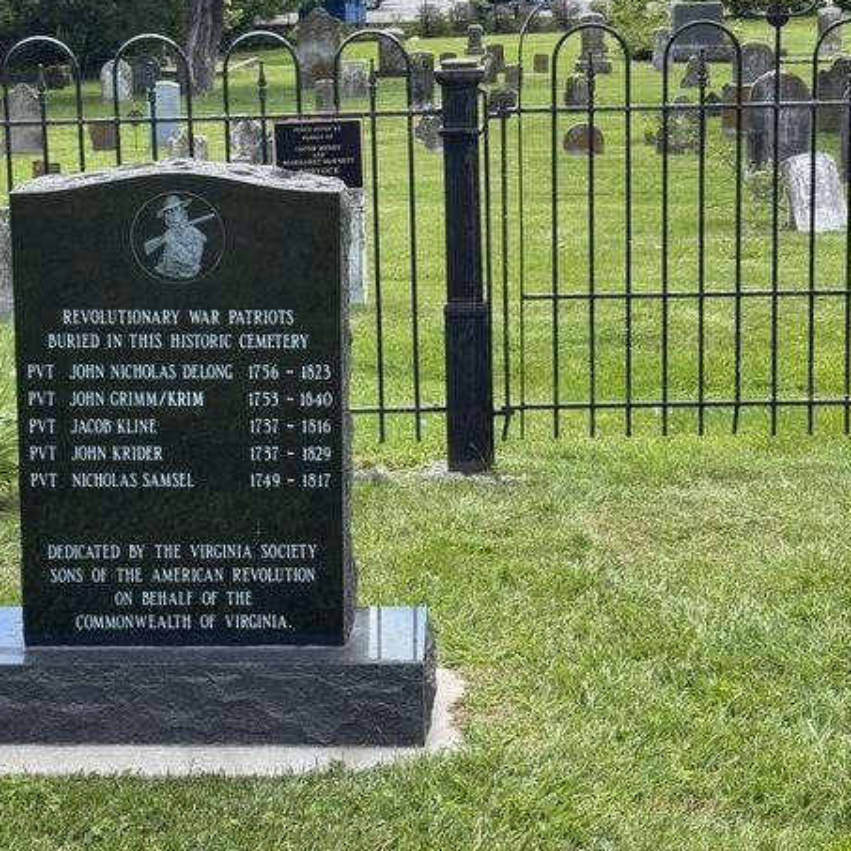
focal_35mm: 75
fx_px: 2086
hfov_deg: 23.1
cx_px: 395
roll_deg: +1.9
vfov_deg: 22.8
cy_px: 220
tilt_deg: -7.6
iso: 64
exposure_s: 1/913
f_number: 1.78
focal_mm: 6.76
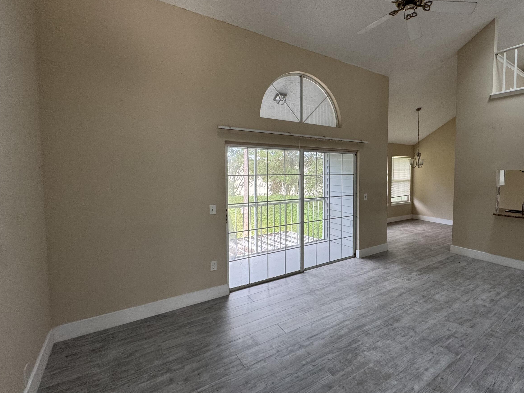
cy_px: 185
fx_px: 272
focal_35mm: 18
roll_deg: -0.8
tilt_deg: -3.0
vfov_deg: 71.5
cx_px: 327
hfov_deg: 86.0
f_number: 2.2
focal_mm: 2.22
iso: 160
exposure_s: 1/99
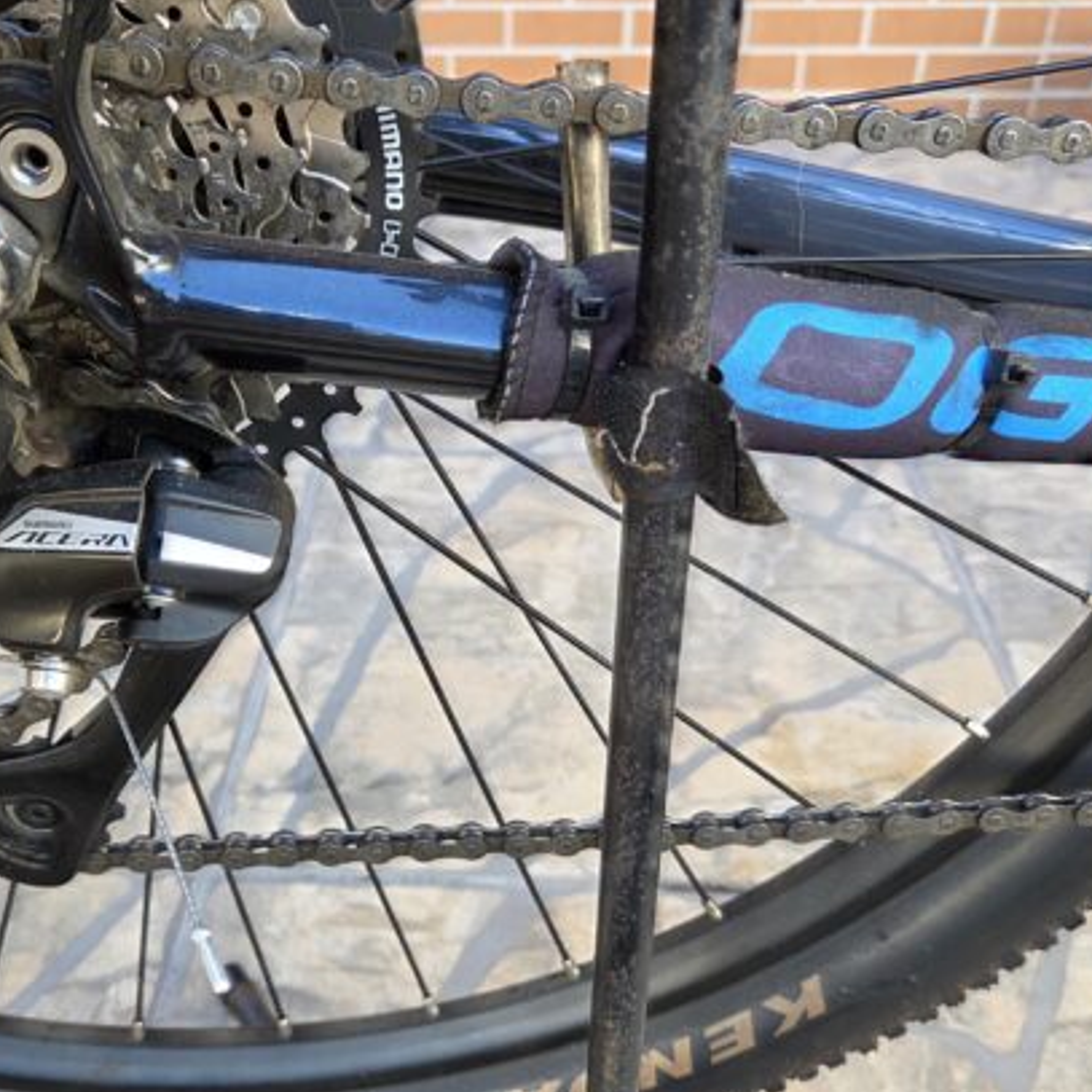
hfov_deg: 45.7
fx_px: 1285
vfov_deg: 45.9
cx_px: 421
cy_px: 633
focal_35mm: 36
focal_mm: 5.4
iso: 125
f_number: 1.8
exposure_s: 1/180
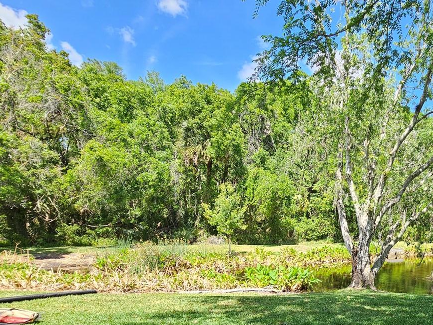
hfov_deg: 65.5
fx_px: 300
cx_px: 343
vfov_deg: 54.7
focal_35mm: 24
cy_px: 236
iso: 50
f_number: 2.2
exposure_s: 1/361
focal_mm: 2.2
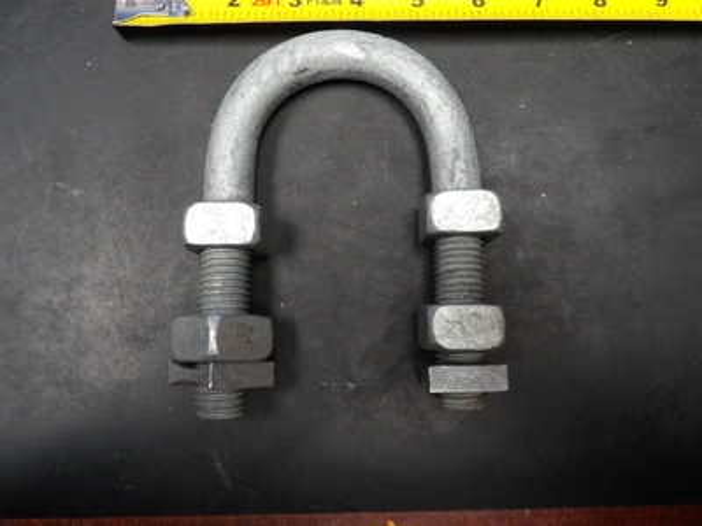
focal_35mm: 24
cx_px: 351
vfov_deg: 56.8
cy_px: 263
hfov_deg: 71.6
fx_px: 487
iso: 360
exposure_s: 1/17
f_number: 3.2
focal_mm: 4.3
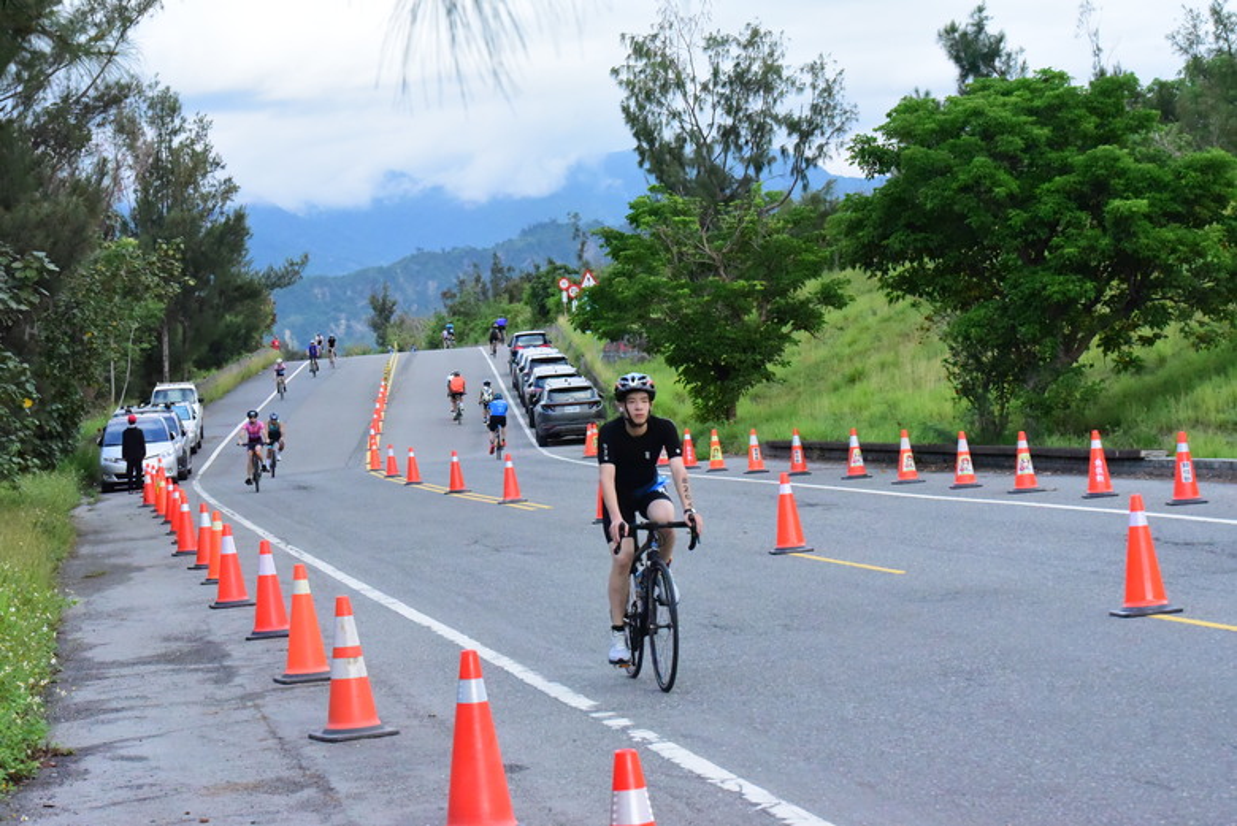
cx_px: 618
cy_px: 413
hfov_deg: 20.8
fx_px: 3369
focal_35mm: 98
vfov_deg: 14.0
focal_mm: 98
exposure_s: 1/2500
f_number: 13
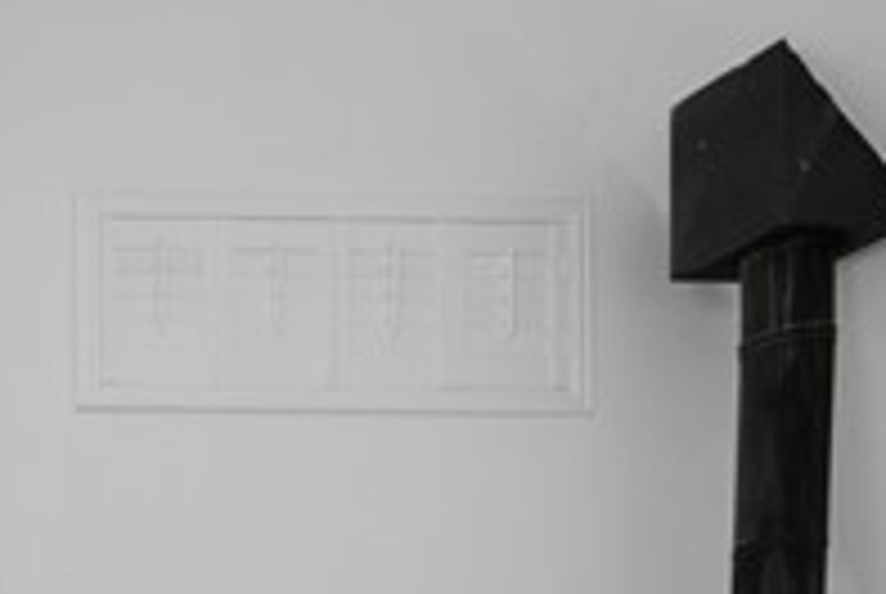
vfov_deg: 14.4
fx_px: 1898
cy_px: 1228
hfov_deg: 15.8
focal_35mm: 77
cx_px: -1151
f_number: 9
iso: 100
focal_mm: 14
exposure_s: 1/1.25
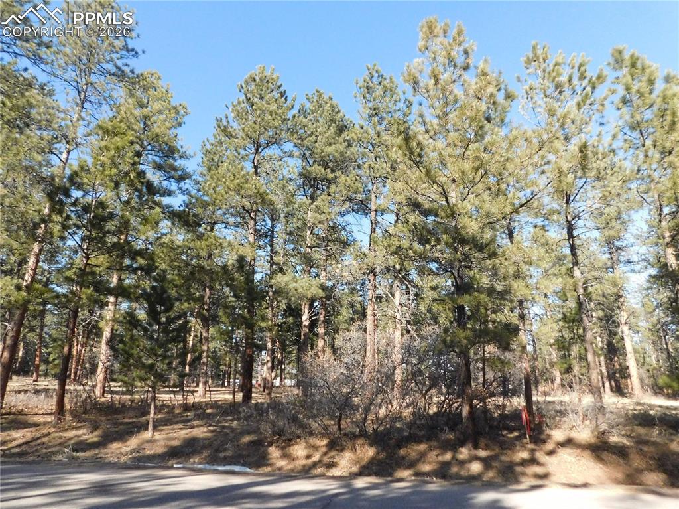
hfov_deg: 74.0
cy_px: 254
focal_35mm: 23
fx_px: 451
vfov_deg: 58.8
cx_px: 340
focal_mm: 4
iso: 800
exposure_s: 1/800
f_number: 6
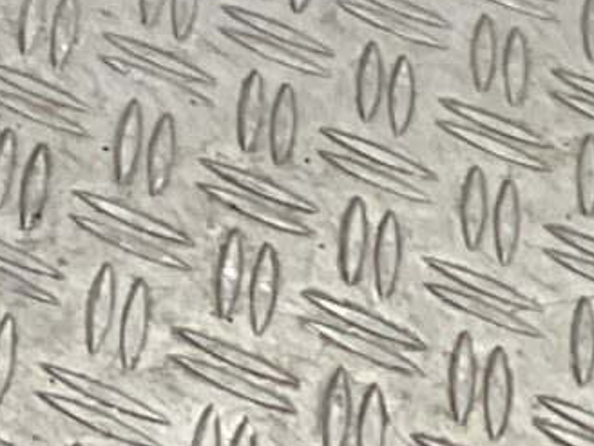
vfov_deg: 5.9
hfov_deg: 8.0
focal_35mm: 226
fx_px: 3878
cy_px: -1039
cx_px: -924
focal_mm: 3
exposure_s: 1/100
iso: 20
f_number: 1.8
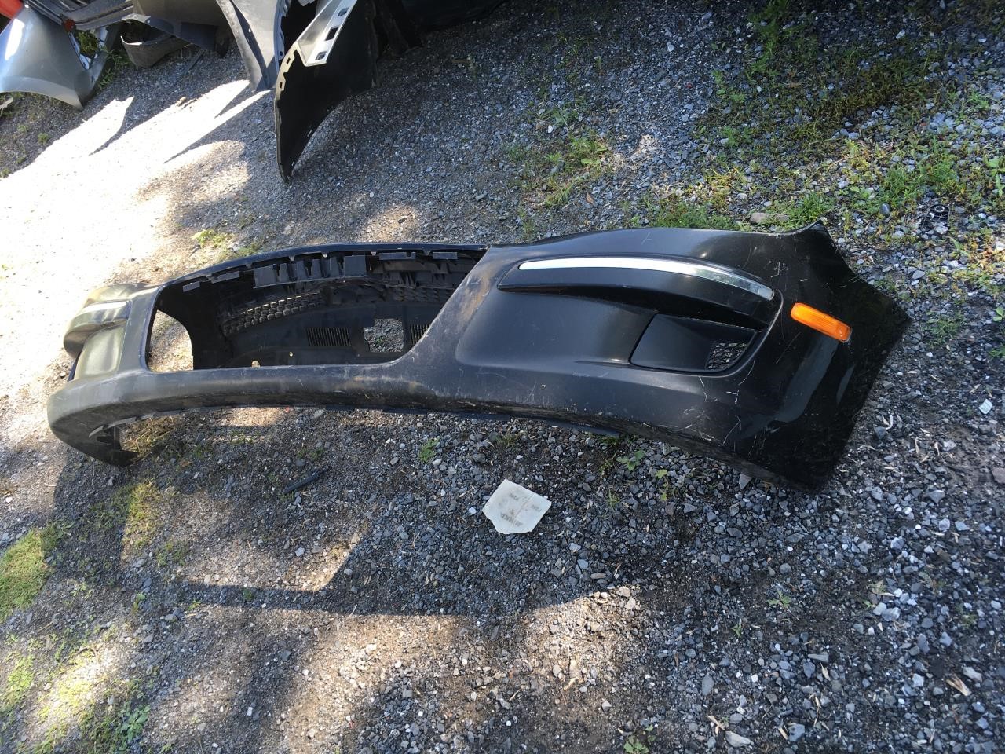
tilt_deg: -45.2
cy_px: 377
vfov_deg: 48.2
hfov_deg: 61.7
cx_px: 502
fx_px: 842
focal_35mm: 29
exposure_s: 1/120
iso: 25
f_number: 2.2
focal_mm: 4.15
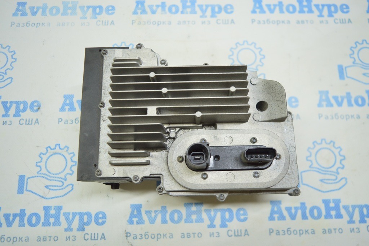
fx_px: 307
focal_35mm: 30
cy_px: 123
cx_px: 184
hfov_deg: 62.0
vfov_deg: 43.5
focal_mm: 20
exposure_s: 1/40
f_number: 3.5
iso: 400
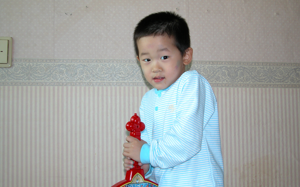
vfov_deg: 26.9
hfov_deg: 41.8
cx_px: 149
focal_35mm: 48
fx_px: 392
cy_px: 103
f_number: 3
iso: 100
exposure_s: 1/30
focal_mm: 11.6
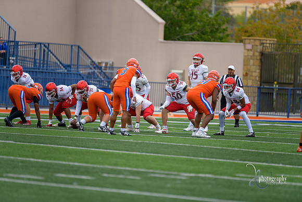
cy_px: 101
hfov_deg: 6.9
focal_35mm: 300
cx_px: 151
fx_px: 2517
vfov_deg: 4.6
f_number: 2.8
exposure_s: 1/1000
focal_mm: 300
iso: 125
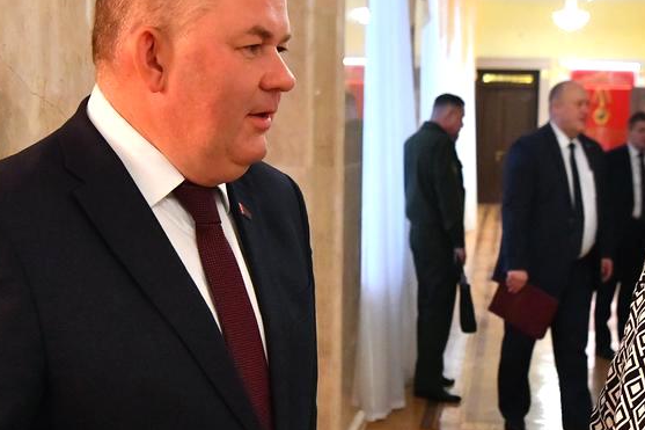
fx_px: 1236
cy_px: 341
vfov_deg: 19.5
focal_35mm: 69
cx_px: 419
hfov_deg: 29.1
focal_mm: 32
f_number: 5
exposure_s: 1/160
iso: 8000
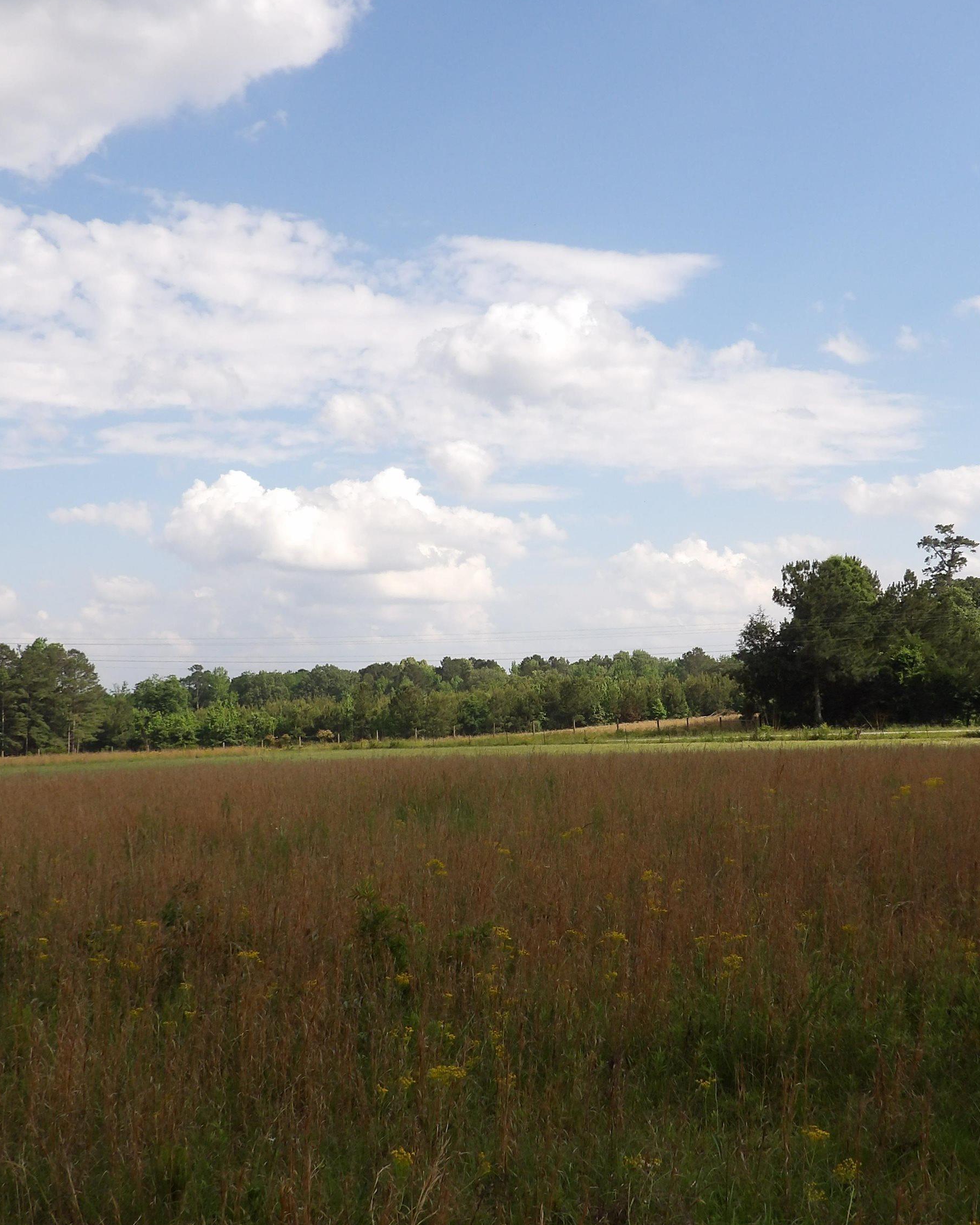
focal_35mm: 44
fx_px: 1595
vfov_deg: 42.0
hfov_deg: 34.0
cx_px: 582
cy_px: 623
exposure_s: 1/784
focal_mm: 5.9
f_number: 3.6
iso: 100
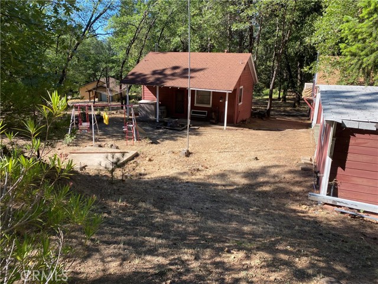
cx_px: 189
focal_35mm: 26
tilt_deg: -14.9
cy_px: 142
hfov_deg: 67.3
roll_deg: -0.8
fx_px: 284
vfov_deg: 53.1
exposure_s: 1/793
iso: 32
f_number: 1.8
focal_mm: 4.25
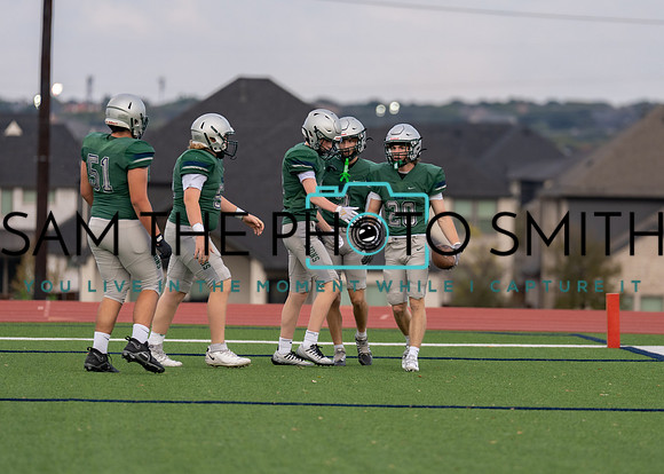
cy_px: 231
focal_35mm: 316
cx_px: 430
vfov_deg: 4.6
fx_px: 5959
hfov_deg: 6.4
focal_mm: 200
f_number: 2.8
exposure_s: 1/1250
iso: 250
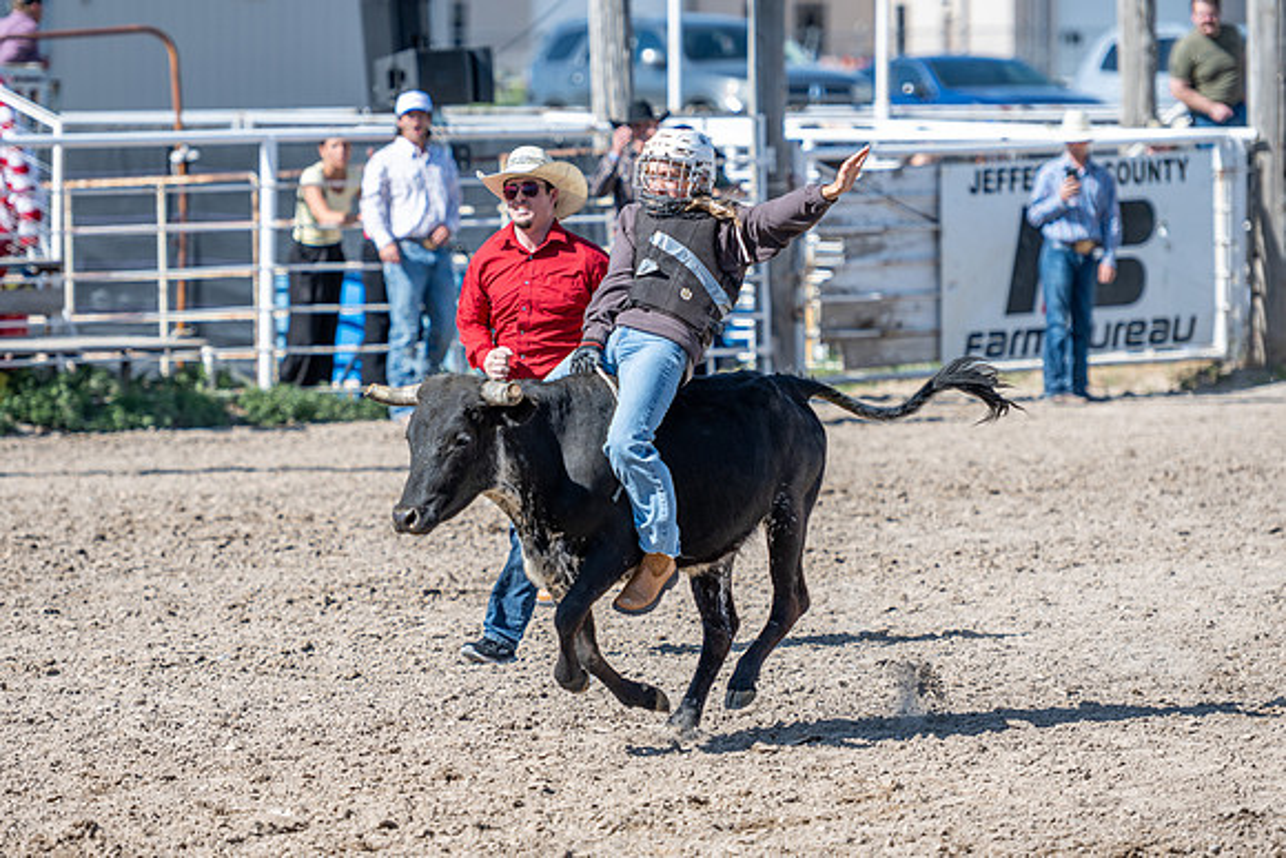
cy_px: 436
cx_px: 588
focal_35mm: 247
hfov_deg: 8.4
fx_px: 8807
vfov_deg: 5.6
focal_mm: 170
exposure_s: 1/1600
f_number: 2.8
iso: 50
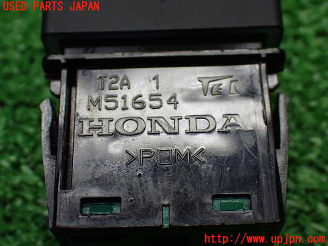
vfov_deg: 23.7
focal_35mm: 62
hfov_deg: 31.2
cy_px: 123
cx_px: 164
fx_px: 587
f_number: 3.6
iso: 800
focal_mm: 11.09
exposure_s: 1/125
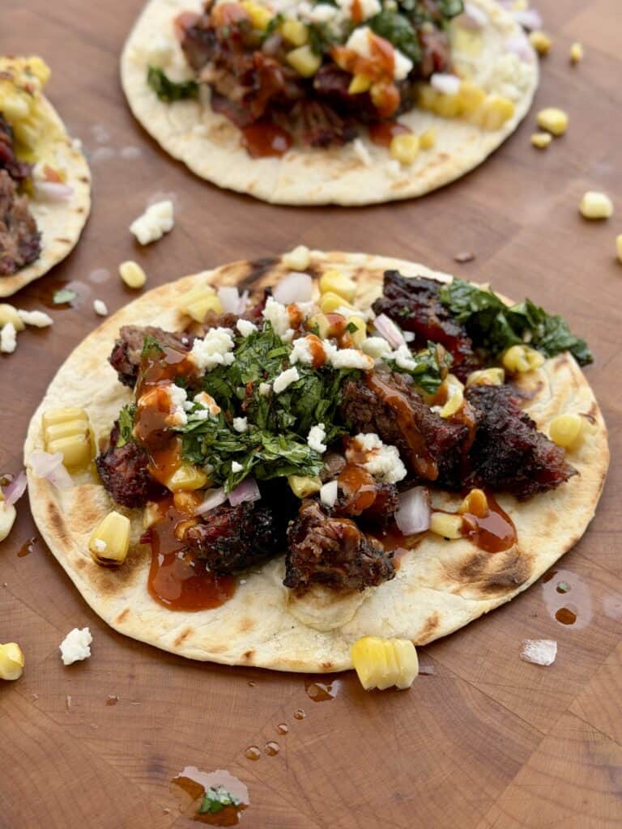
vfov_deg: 39.7
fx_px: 1150
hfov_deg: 30.3
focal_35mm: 48
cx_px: 311
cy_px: 414
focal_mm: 6.76
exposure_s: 1/1222
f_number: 1.78
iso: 64
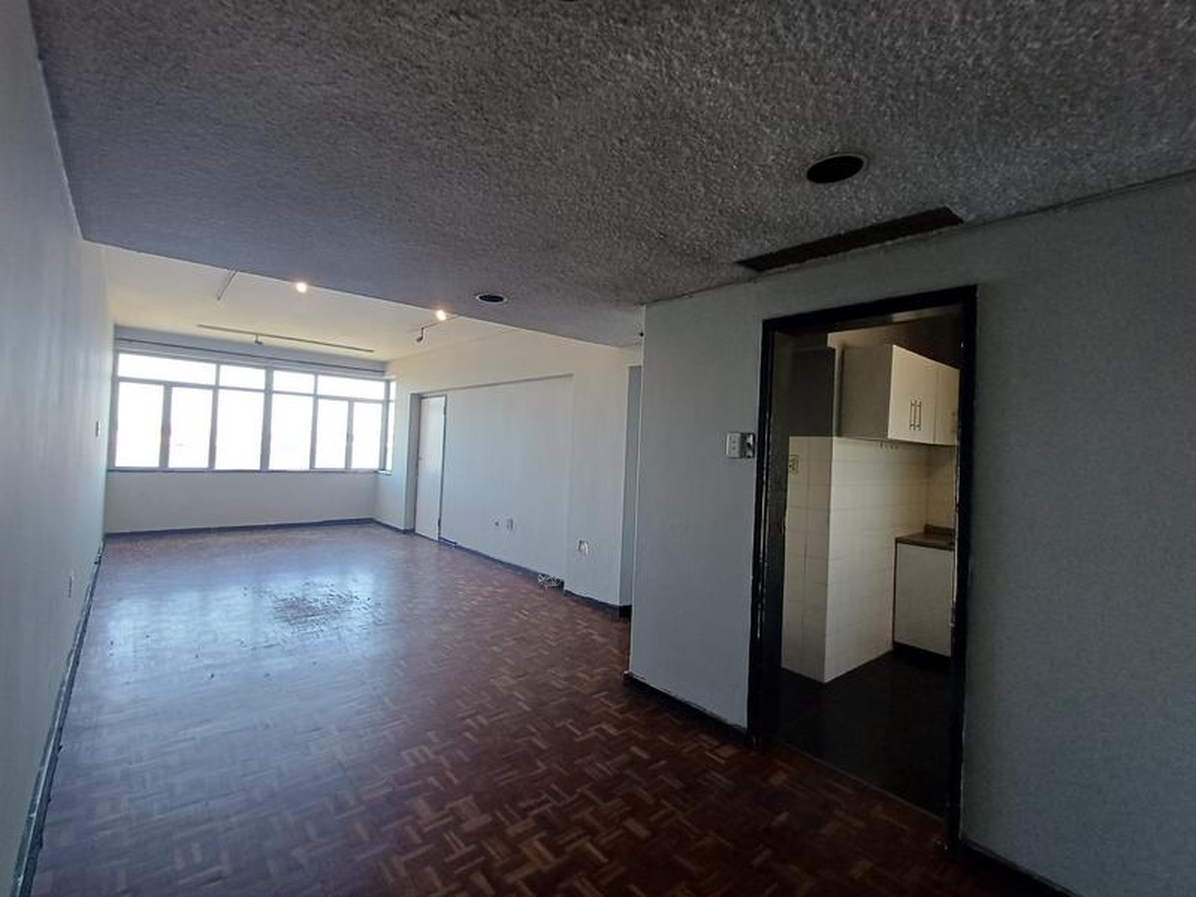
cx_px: 598
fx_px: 553
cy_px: 448
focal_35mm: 16
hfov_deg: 94.5
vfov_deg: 78.1
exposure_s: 1/50
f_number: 2.2
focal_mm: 1.64
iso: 80
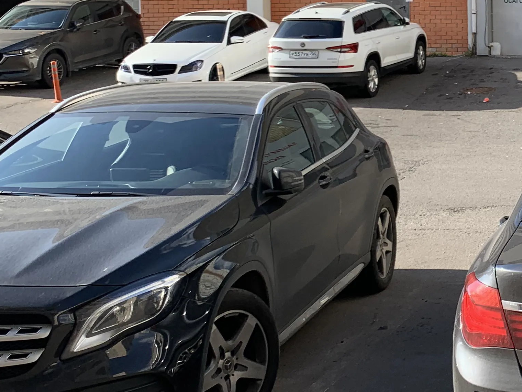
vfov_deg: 21.1
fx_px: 1040
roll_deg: -0.4
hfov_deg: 25.1
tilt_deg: -3.2
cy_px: 87
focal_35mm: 69
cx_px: 642
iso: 25
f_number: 1.8
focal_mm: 4.25
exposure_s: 1/842
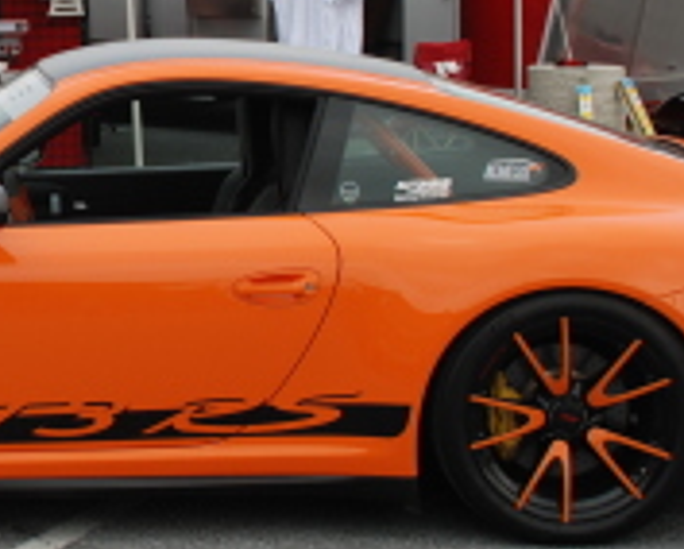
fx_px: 2270
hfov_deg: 16.6
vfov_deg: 13.7
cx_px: -60
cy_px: 151
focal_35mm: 112
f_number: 5.6
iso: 100
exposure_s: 1/125
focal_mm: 22
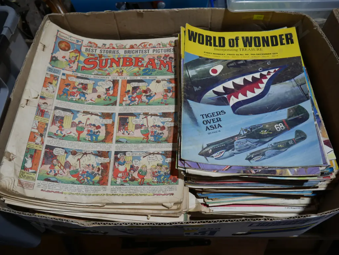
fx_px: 274
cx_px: 170
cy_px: 128
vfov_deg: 49.8
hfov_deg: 63.4
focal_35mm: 28
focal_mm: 14
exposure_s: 1/125
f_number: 3.5
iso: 200
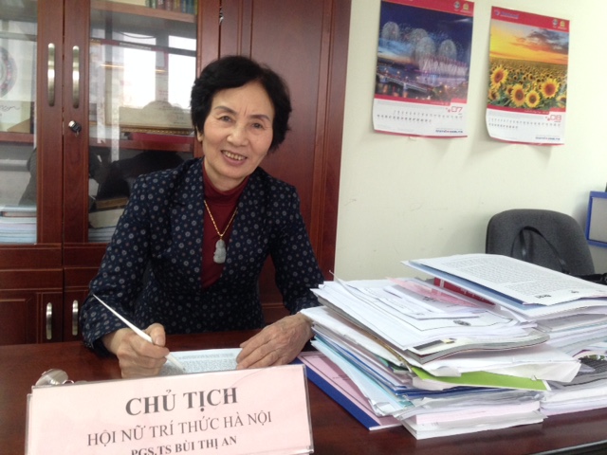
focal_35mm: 33
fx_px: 579
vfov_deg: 42.9
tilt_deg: -5.5
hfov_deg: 55.4
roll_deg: -1.8
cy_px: 228
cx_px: 304
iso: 160
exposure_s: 1/20
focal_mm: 4.12
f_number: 2.4
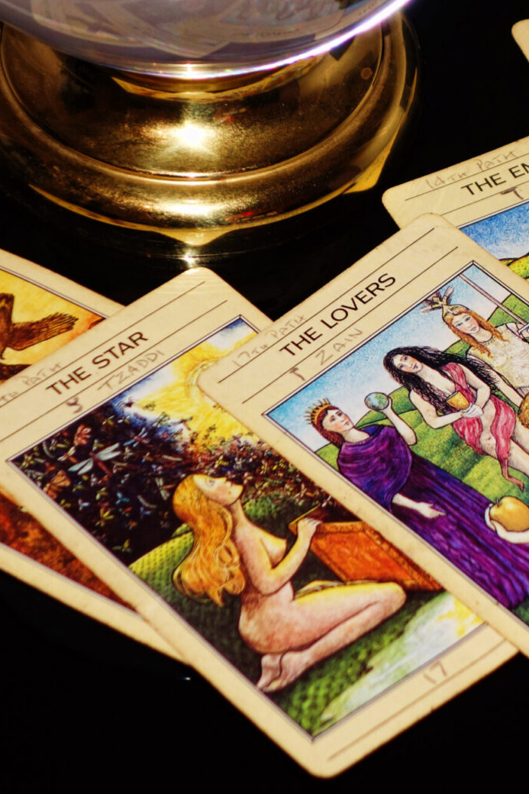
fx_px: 4343
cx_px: 491
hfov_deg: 7.0
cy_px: 275
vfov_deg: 10.4
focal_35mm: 197
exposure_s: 1/30
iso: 200
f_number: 4.9
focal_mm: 37.1
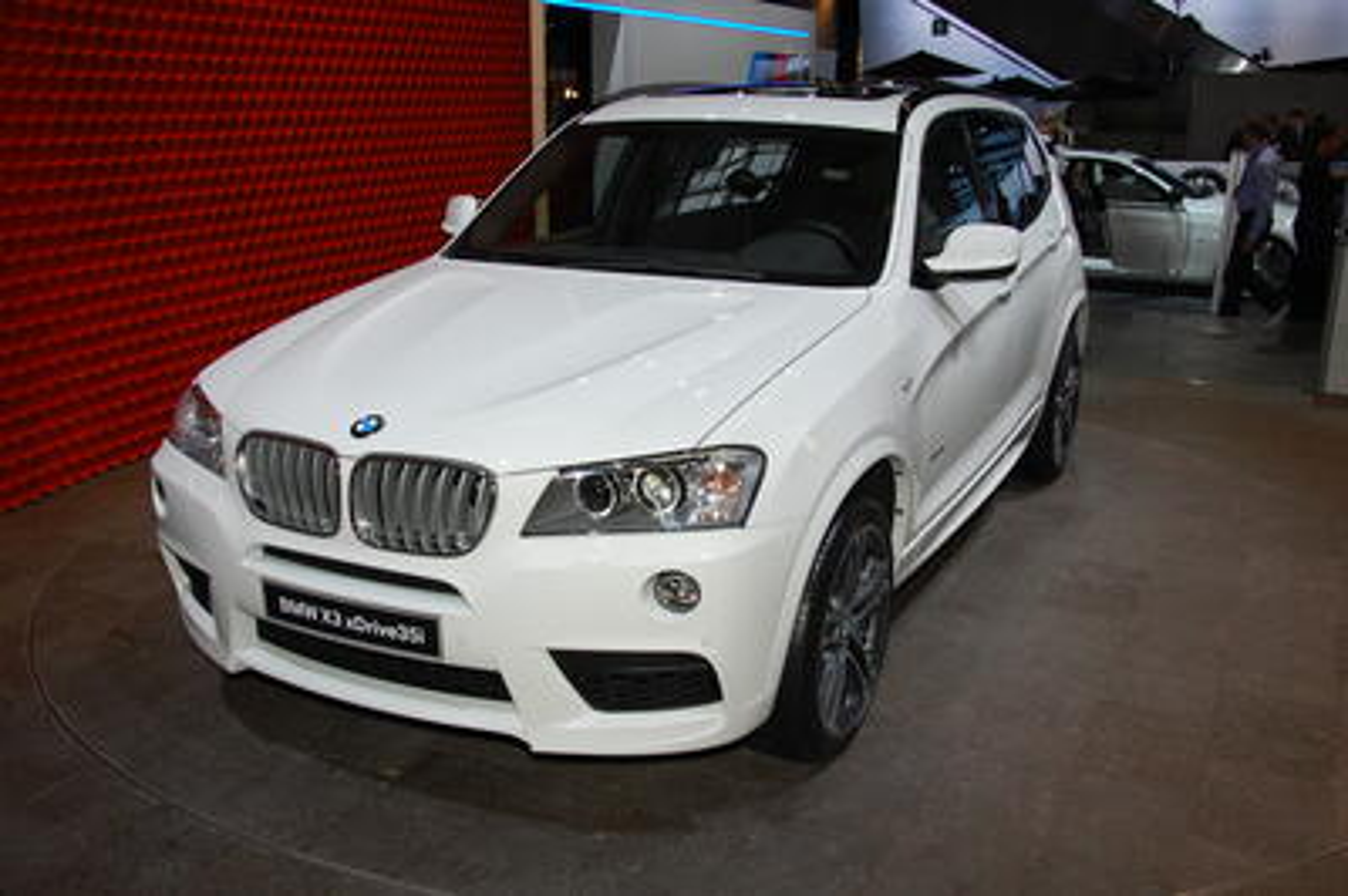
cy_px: 448
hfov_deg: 53.2
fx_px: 1347
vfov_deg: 36.8
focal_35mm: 36
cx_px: 674
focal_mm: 24
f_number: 5.6
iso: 200
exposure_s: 1/125
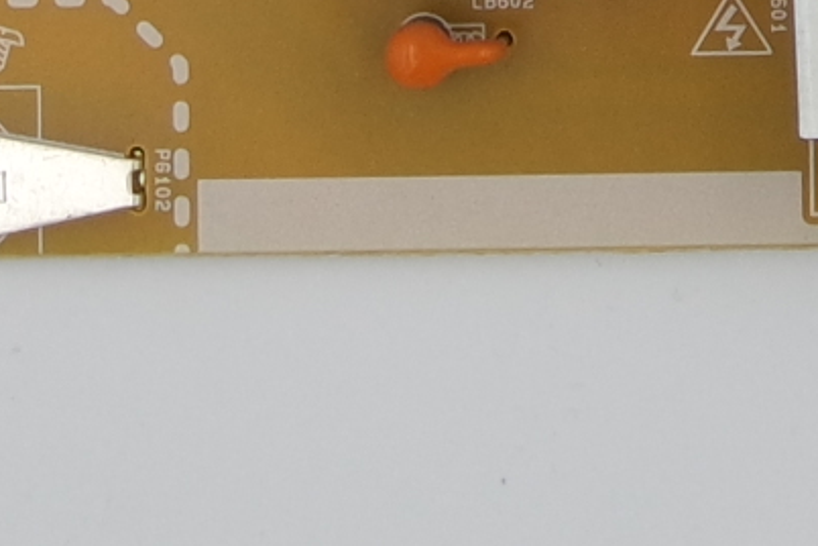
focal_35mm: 333
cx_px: 1374
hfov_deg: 6.1
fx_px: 7566
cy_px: -1449
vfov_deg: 3.9
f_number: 5
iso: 160
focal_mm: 17
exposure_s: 1/125
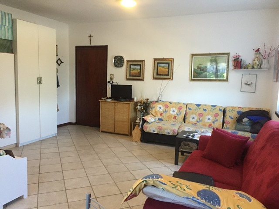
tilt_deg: -7.7
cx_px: 140
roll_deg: -1.8
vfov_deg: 48.2
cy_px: 104
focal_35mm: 29
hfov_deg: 61.7
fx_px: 234
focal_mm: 4.15
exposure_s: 1/33
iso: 250
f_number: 2.2
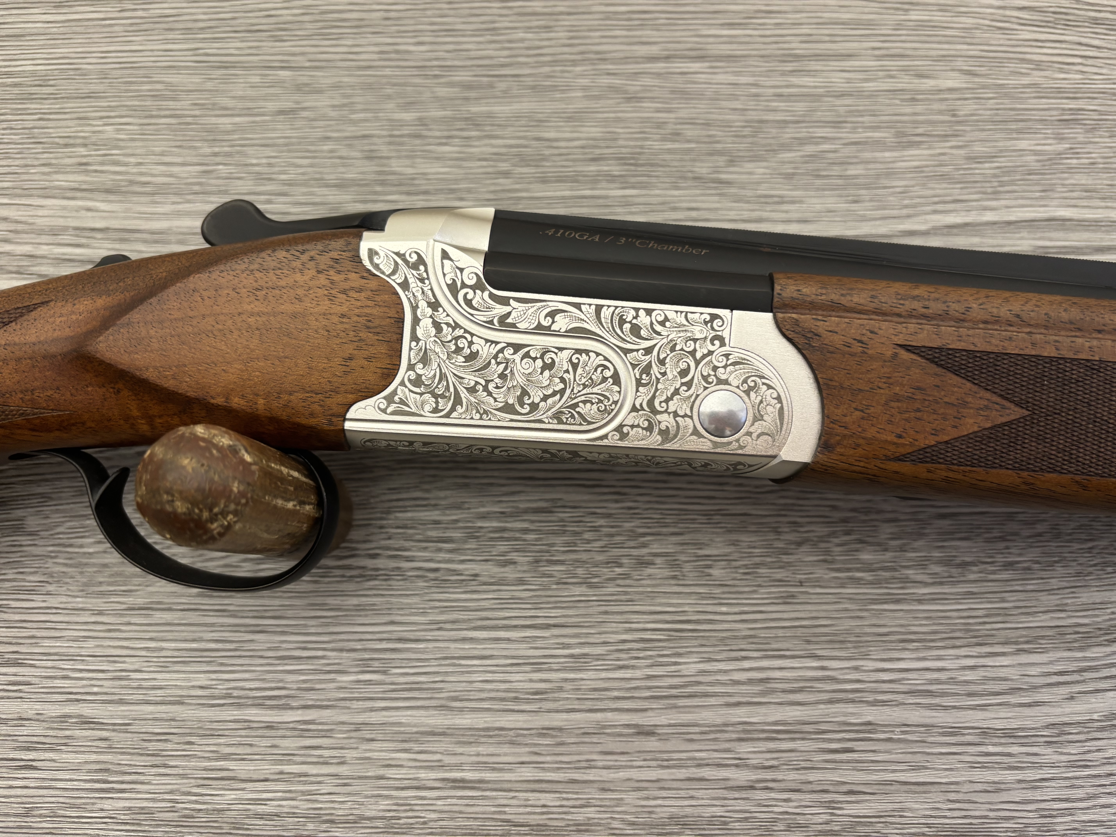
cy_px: 418
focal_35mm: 26
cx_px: 558
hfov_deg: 67.3
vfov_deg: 53.1
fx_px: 838
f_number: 1.6
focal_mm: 5.96
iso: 125
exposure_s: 1/50
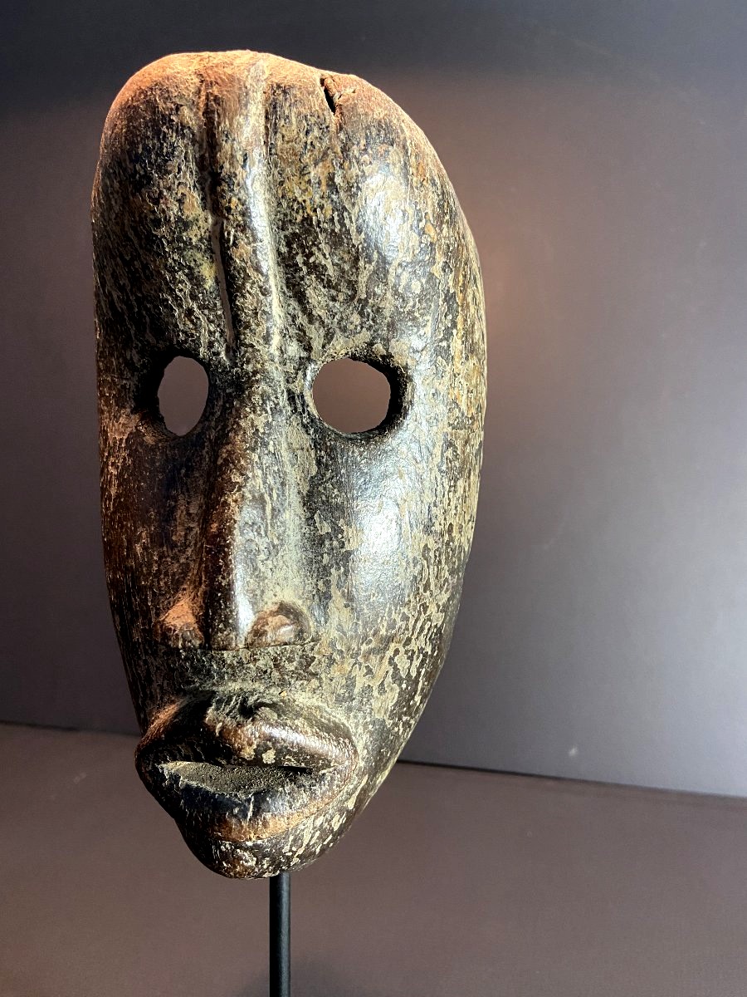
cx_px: 374
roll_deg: -1.3
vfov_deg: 67.3
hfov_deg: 53.1
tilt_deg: -4.1
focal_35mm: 26
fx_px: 748
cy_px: 498
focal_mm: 4.25
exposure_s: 1/50
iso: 320
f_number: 1.8
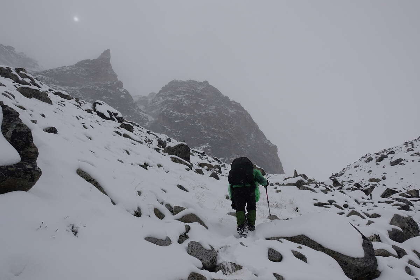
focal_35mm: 24
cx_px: 210
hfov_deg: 73.7
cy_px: 140
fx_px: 280
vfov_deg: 53.1
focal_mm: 8.8
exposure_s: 1/320
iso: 125
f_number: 5.6
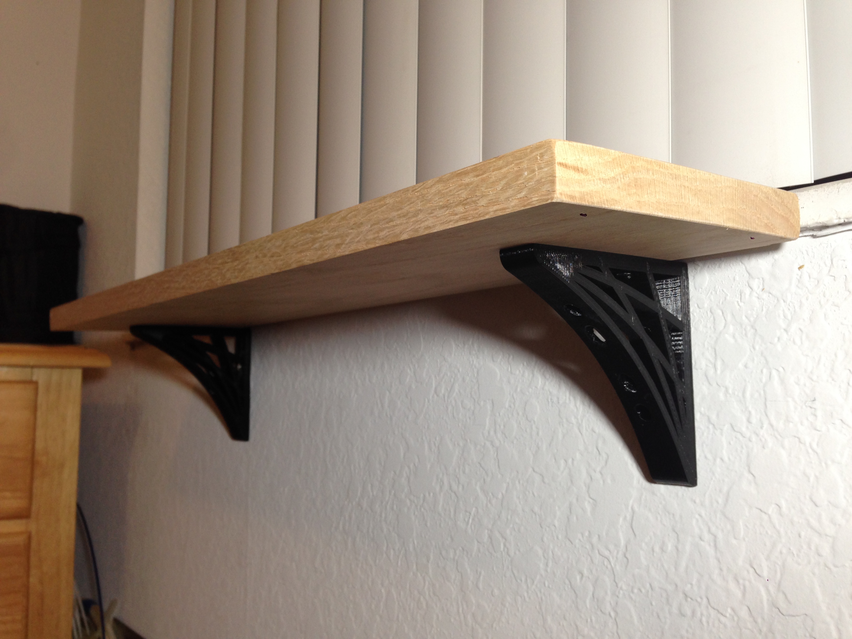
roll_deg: -0.5
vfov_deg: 42.9
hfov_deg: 55.4
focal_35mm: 33
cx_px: 426
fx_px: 812
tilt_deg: +5.4
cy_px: 320
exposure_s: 1/20
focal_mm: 4.12
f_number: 2.4
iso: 64
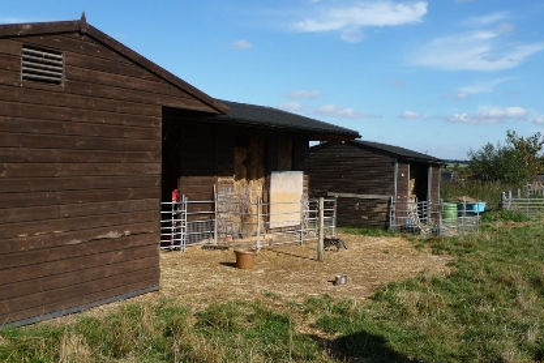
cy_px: 198
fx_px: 574
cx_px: 291
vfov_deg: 35.0
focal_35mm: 38
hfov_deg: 50.7
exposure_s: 1/1000
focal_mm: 5.6
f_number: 3.6
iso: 100
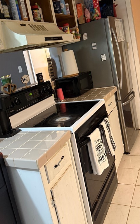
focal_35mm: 34
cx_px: 59
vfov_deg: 56.4
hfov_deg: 37.2
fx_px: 207
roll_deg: +11.4
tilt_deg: -9.1
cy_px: 94
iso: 800
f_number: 1.78
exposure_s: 1/40
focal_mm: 6.76
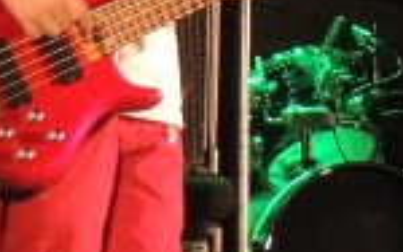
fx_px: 3407
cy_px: -319
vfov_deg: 4.2
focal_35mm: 310
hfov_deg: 6.8
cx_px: 376
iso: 400
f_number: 3.7
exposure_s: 1/20
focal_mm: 9.8
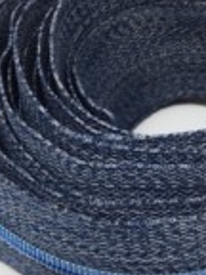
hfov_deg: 14.6
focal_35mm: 101
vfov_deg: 18.8
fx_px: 801
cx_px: 154
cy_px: 288
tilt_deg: -46.3
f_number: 2.2
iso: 25
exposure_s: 1/100
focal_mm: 4.15
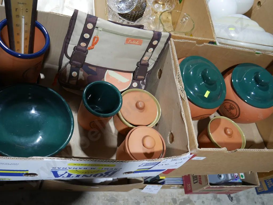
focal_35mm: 34
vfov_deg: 41.8
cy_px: 102
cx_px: 136
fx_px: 268
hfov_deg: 54.0
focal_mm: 17
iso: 320
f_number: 4
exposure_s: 1/60
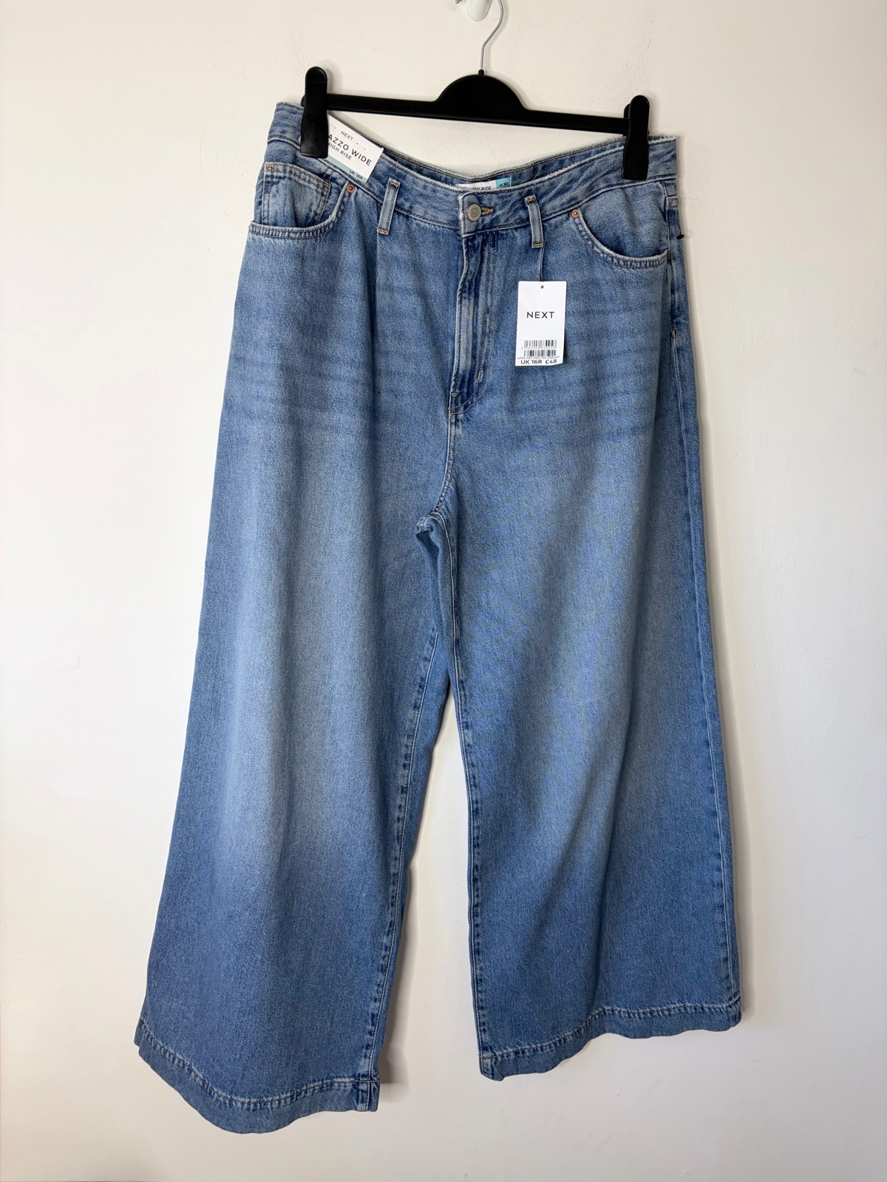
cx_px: 444
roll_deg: -2.6
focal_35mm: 26
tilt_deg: -13.2
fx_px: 888
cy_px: 591
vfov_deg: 67.3
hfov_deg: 53.1
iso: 80
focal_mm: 5.96
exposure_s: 1/120
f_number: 1.6
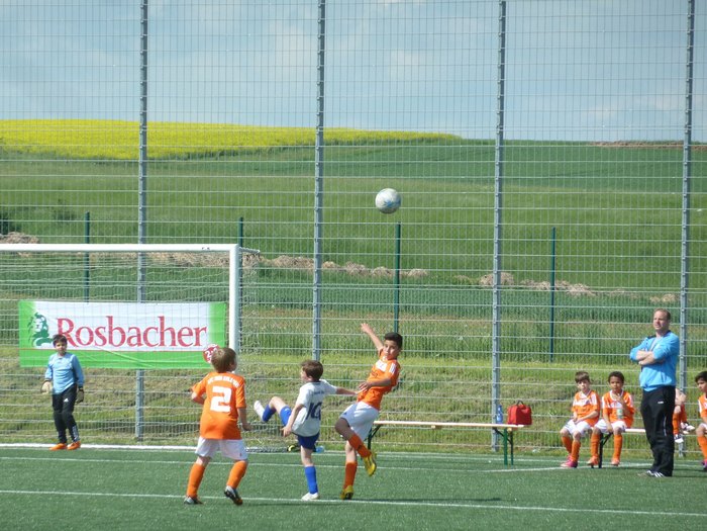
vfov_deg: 5.0
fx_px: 6127
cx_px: 354
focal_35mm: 300
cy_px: 266
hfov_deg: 6.6
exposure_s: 1/640
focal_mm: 49.2
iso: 160
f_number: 4.9
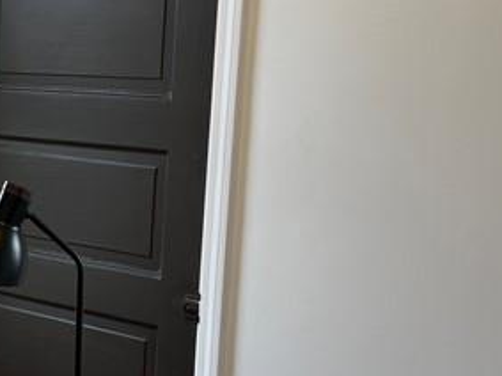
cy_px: 280
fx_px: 1363
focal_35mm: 94
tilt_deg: -10.6
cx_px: -154
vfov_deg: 15.6
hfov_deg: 19.3
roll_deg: -0.7
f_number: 1.5
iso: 40
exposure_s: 1/120
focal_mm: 5.7
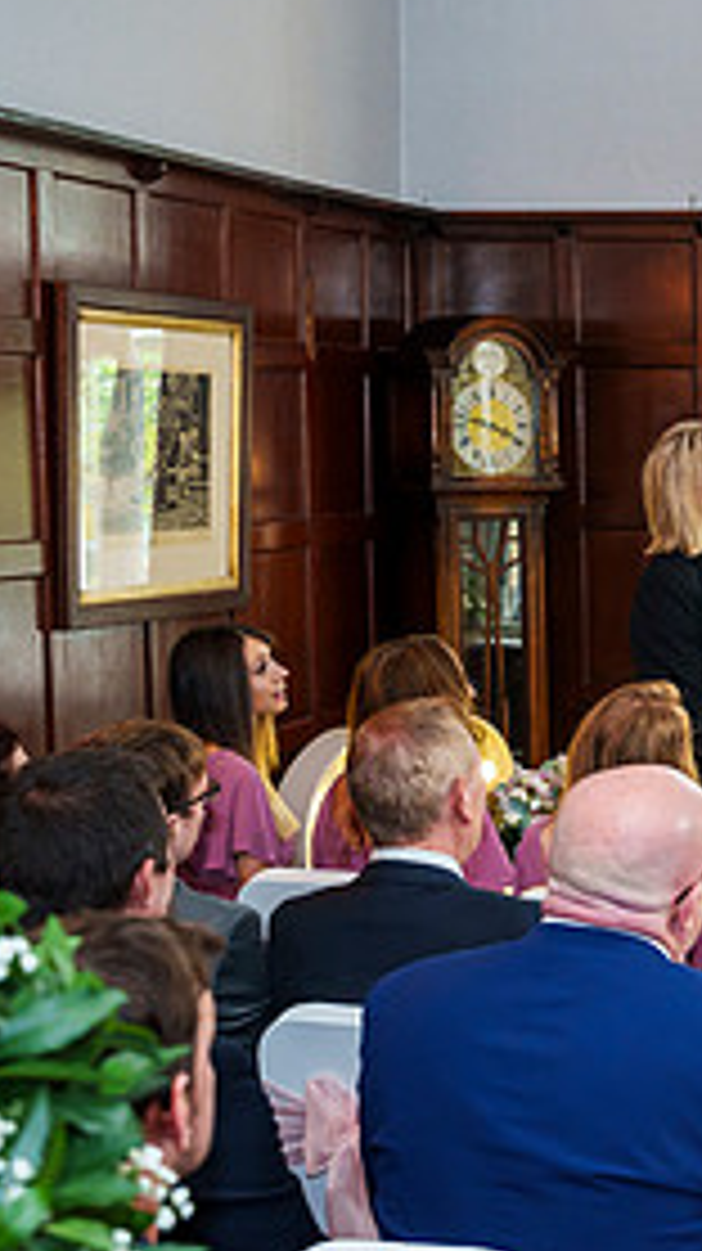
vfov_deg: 26.9
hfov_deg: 13.6
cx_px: 1287
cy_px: 655
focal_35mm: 79
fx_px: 2619
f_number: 3.5
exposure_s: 1/250
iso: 800
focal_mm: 36
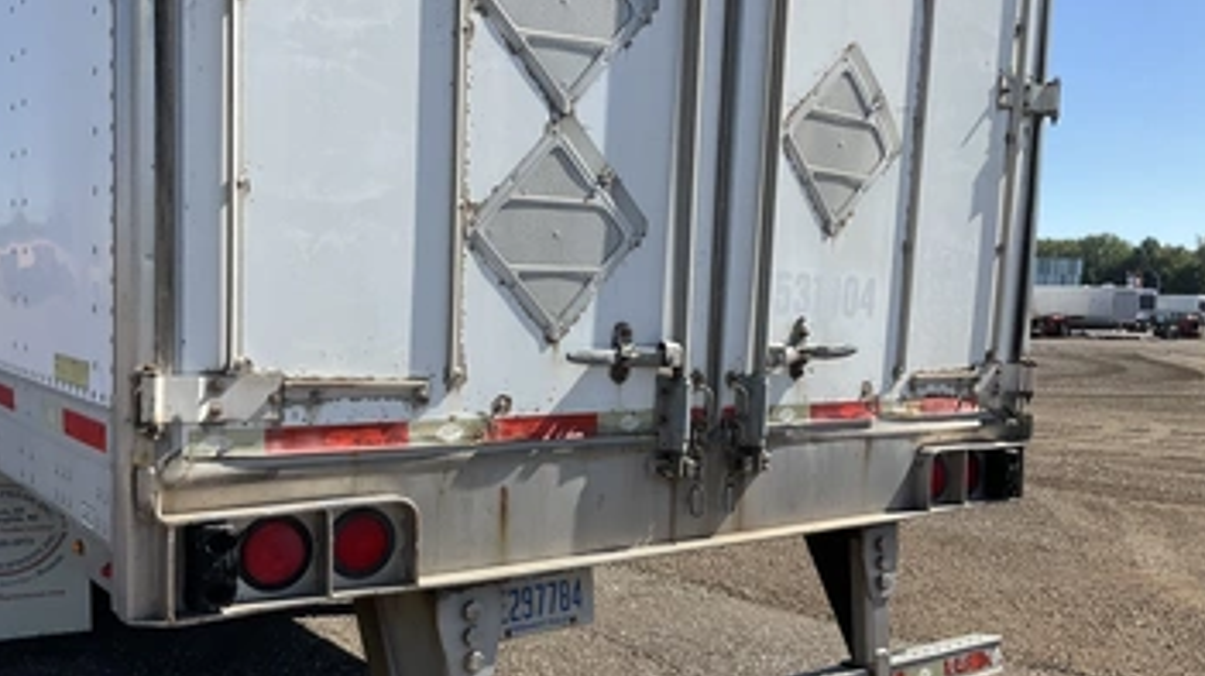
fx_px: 1150
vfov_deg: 32.7
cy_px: 398
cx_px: 594
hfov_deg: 55.3
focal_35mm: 36
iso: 25
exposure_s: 1/1279
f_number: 1.8
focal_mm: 3
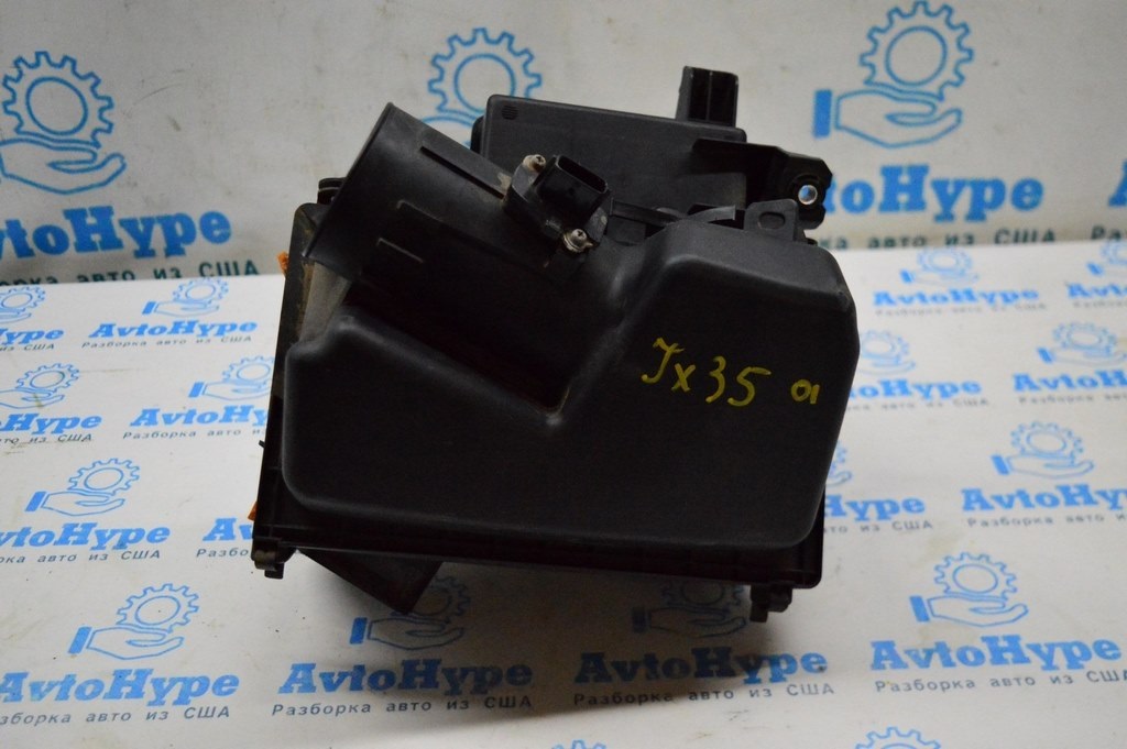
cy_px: 374
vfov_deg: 34.2
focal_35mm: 39
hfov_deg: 49.6
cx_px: 564
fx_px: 1220
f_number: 4
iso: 6400
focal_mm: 26
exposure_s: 1/1000
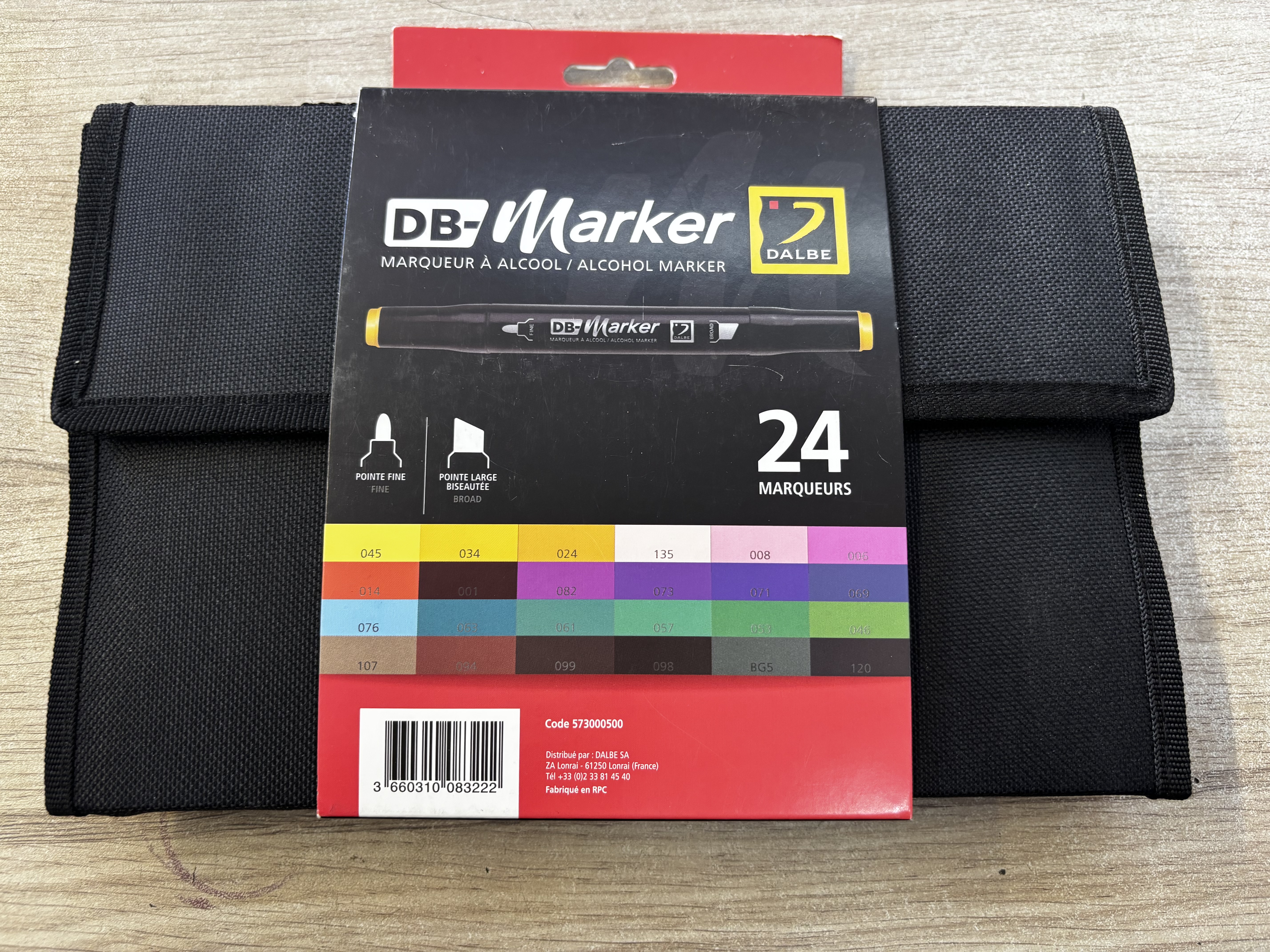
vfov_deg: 53.1
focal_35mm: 26
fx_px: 954
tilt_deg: -76.1
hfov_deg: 67.3
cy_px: 476
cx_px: 635
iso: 125
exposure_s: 1/50
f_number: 1.6
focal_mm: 5.96
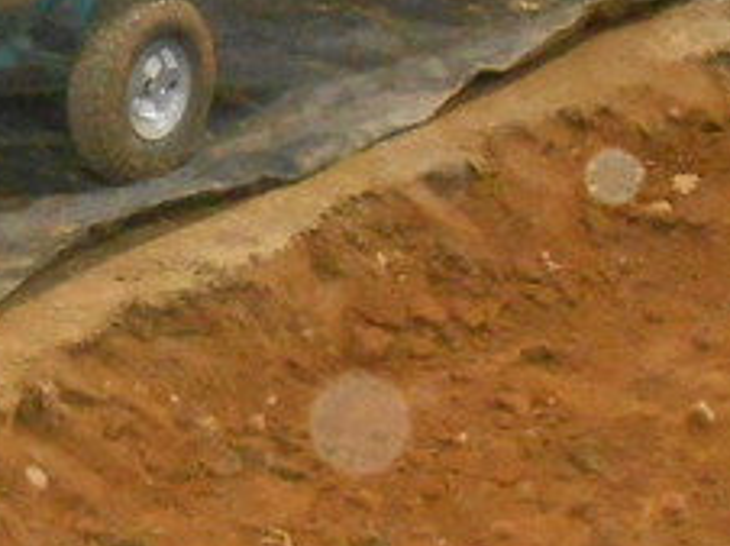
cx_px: 99
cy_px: 278
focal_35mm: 123
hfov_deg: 15.9
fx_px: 2591
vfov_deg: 12.0
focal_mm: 4.6
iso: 800
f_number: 3.5
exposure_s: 1/25
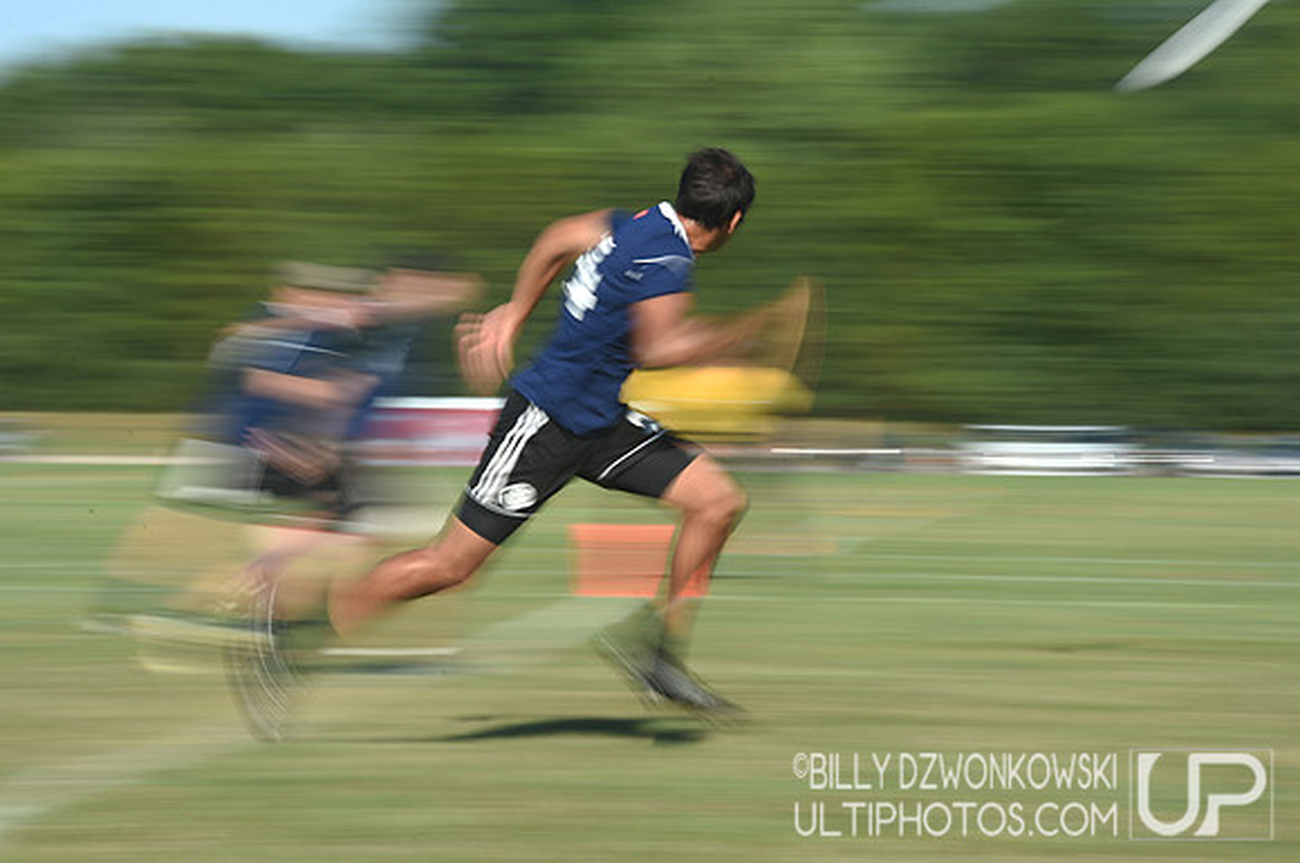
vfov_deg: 6.8
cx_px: 650
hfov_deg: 10.3
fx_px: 7212
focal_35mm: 200
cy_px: 432
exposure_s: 1/20
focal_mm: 200
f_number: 22
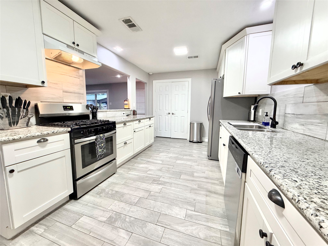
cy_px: 123
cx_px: 164
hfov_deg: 102.1
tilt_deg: -6.5
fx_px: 133
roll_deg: -0.3
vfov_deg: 85.7
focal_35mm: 14
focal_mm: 2.22
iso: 200
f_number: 2.2
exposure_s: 1/60
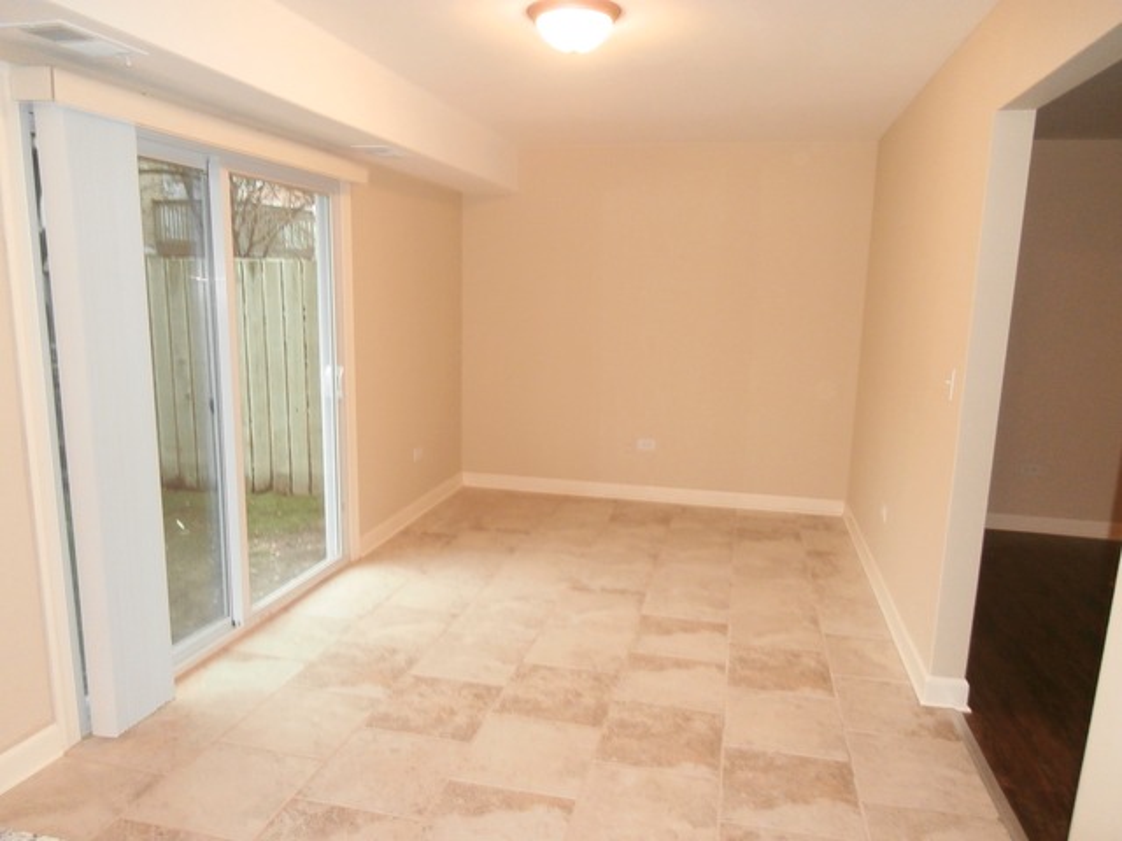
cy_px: 420
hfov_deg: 71.6
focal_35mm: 24
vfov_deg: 56.8
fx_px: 778
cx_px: 561
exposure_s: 1/30
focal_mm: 4.2
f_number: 3
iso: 200
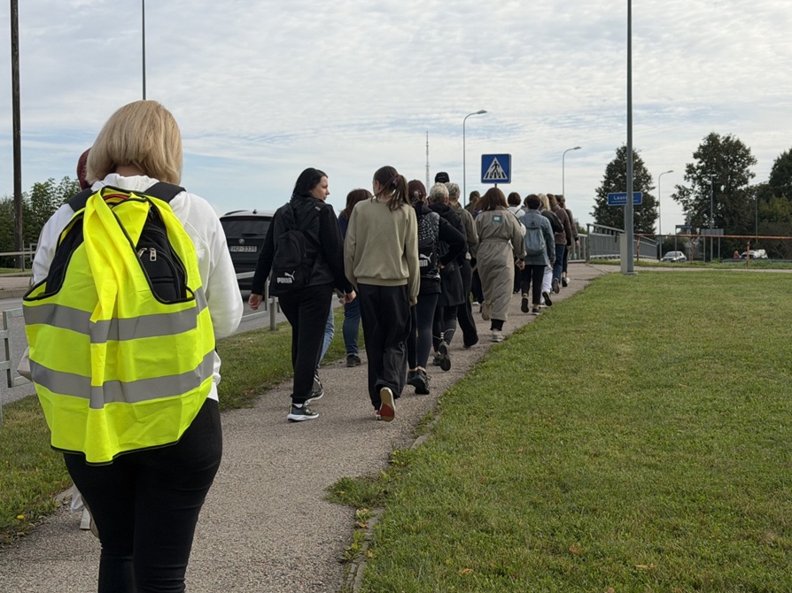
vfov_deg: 26.5
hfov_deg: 34.9
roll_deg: +0.4
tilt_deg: -1.8
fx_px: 1258
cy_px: 281
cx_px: 400
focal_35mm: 55
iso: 64
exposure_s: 1/6536
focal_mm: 6.76
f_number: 1.78
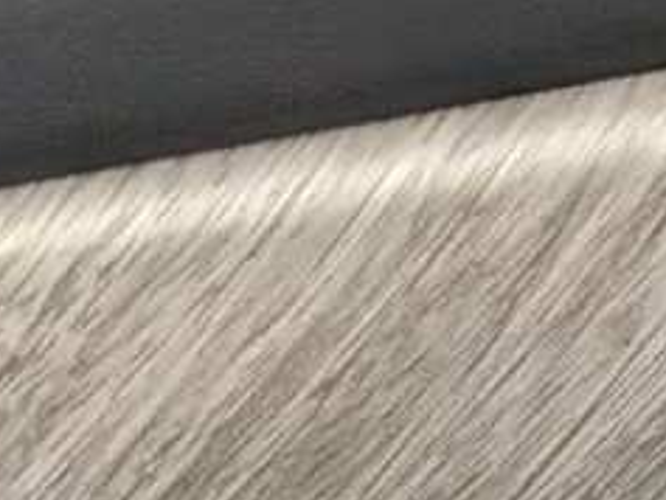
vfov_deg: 5.1
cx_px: 1742
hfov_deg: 6.4
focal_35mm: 290
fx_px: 5582
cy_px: 865
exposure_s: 1/151
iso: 76
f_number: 1.68
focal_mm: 6.9
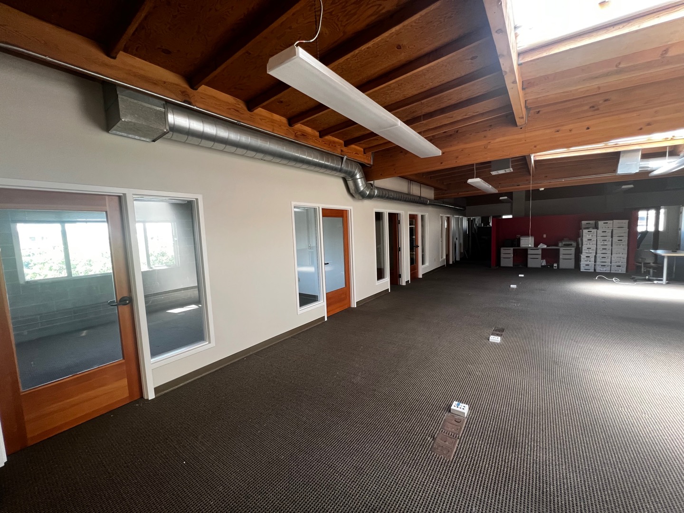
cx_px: 342
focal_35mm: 13
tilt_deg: -6.2
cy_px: 256
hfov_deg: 106.2
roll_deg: +1.7
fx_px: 257
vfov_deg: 89.9
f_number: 1.8
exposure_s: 1/99
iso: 200
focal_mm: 1.57
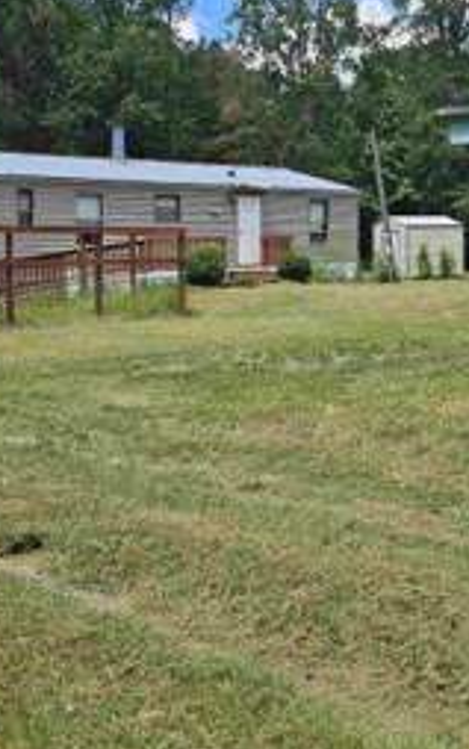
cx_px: 381
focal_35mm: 48
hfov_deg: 26.4
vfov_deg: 41.1
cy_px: 227
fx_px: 981
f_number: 1.8
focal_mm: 5
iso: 50
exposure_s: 1/1252
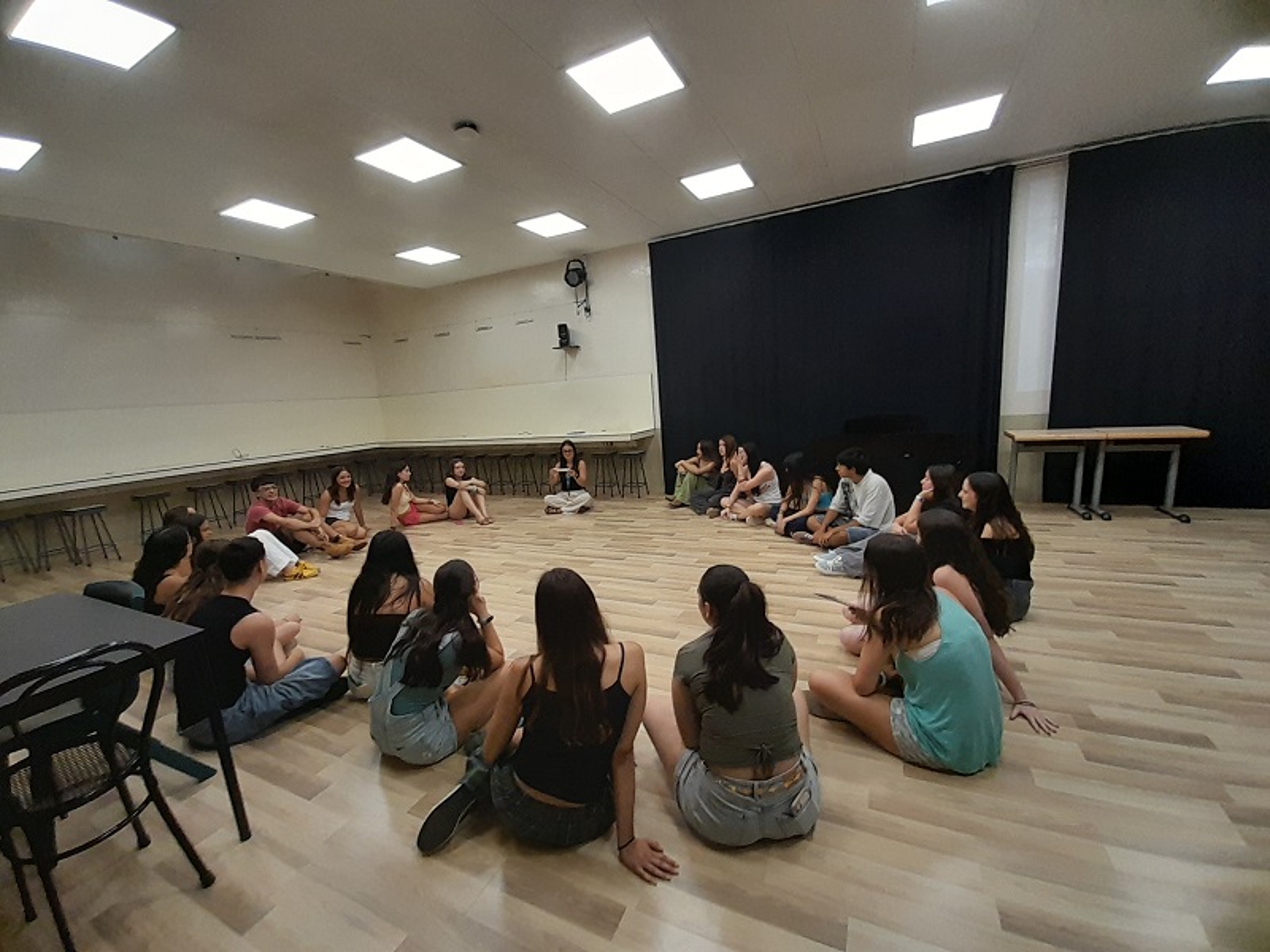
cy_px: 476
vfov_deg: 89.9
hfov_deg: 106.2
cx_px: 635
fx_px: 477
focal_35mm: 13
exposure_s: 1/50
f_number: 2.2
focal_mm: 1.13
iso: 125
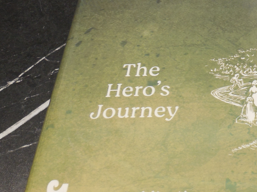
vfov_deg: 23.8
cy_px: 49
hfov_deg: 29.1
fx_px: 453
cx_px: 271
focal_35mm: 61
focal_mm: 4.5
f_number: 3.1
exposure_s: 1/50
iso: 125
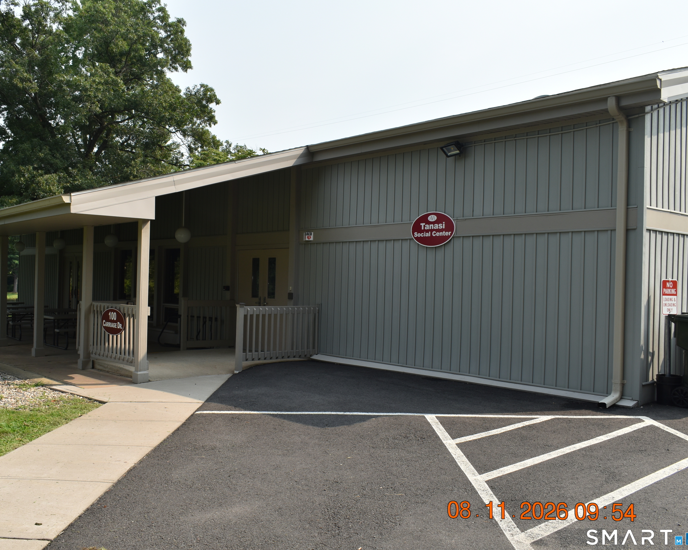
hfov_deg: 52.7
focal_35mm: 34
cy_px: 275
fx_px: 692
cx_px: 295
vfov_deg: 43.4
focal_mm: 20
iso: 100
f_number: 9
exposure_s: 1/200
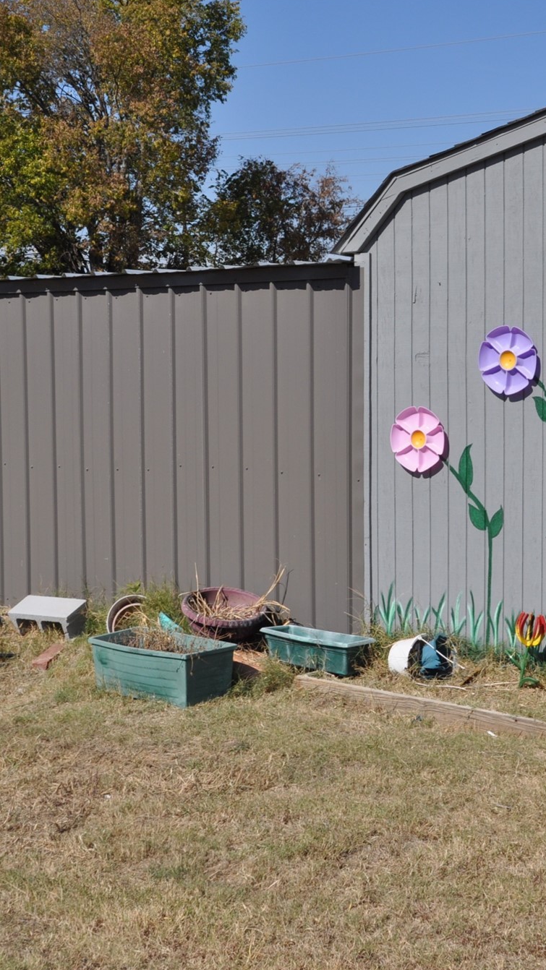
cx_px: 378
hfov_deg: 19.3
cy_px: 486
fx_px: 1596
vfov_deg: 33.8
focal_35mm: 62
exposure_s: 1/500
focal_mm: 26
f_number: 11
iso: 200
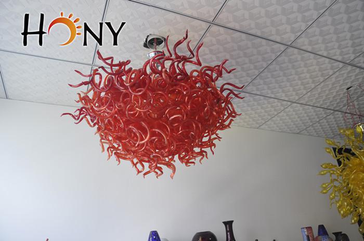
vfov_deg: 47.8
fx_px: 272
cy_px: 120
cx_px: 182
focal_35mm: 27
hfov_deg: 67.5
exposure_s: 1/30
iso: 280
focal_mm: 18
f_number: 5.6
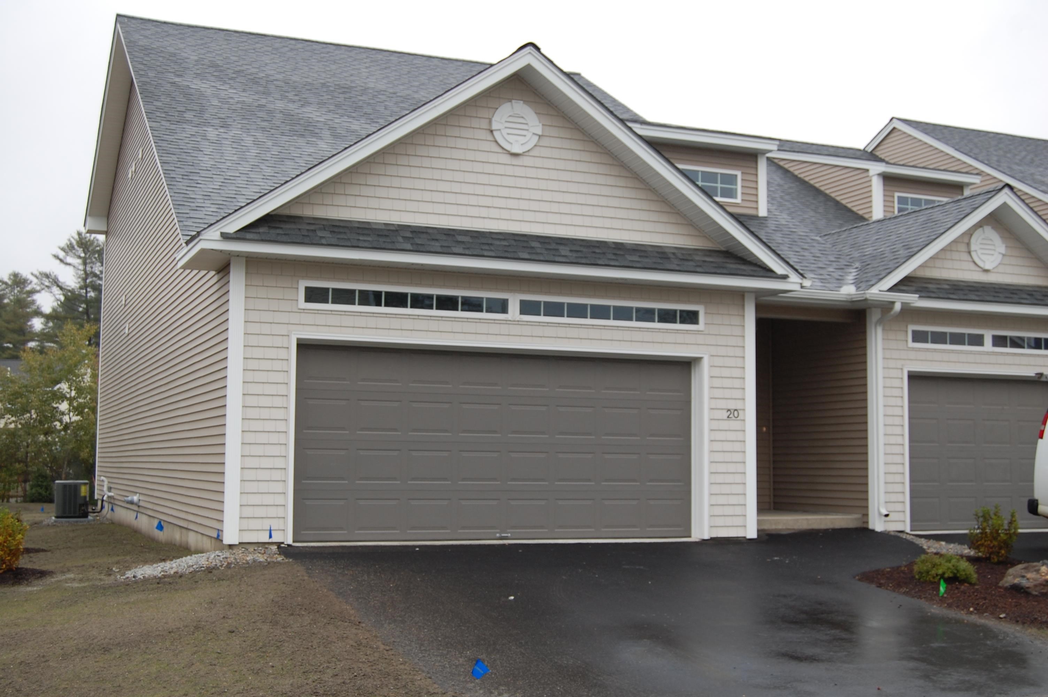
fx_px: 1309
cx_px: 524
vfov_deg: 29.8
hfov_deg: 43.6
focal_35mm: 45
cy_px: 348
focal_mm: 30
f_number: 5.6
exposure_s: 1/125
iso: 200
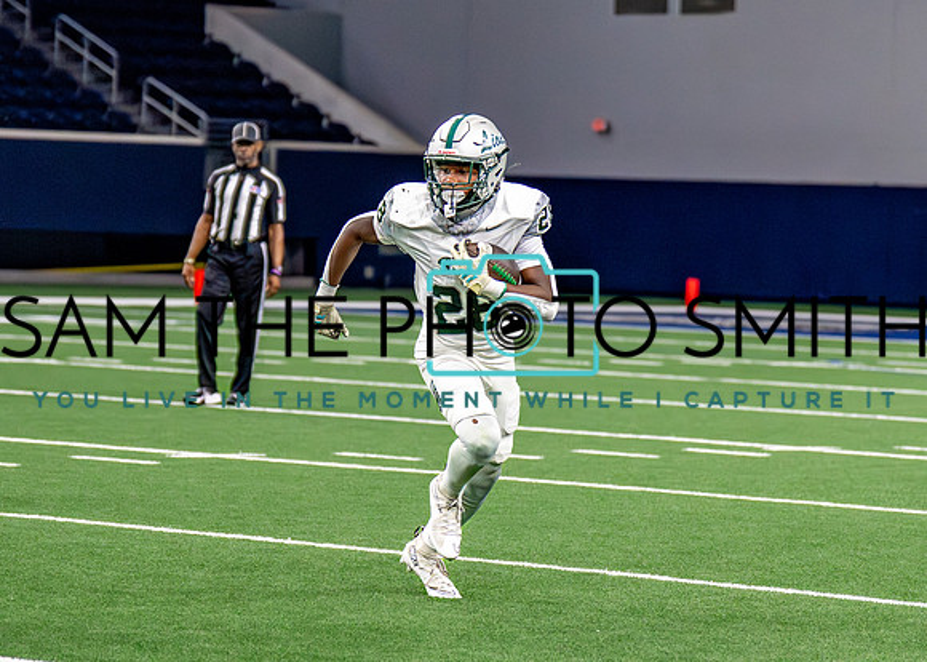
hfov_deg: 9.8
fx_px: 5400
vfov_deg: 7.0
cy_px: 359
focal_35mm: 205
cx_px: 416
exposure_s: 1/2000
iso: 5000
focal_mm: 97
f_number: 2.8
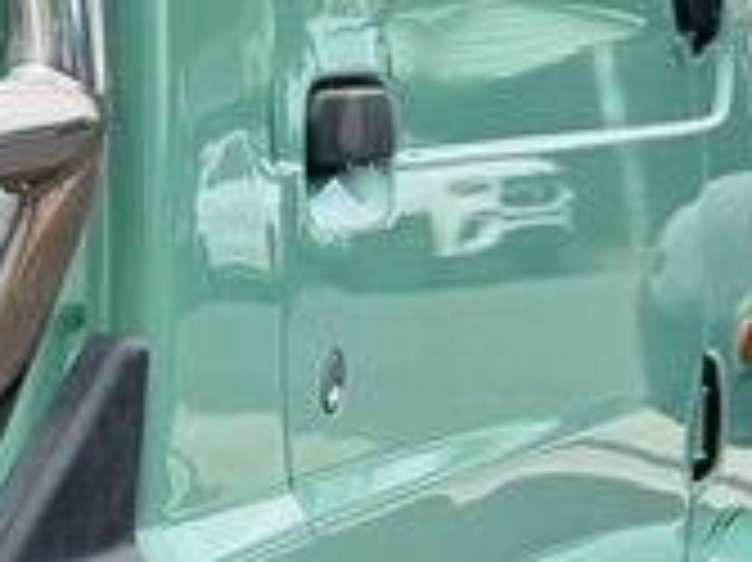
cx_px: -991
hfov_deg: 9.6
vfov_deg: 8.0
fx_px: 3994
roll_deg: -2.0
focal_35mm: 184
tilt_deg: -11.9
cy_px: 679
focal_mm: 6.76
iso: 100
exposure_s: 1/1949
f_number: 1.78
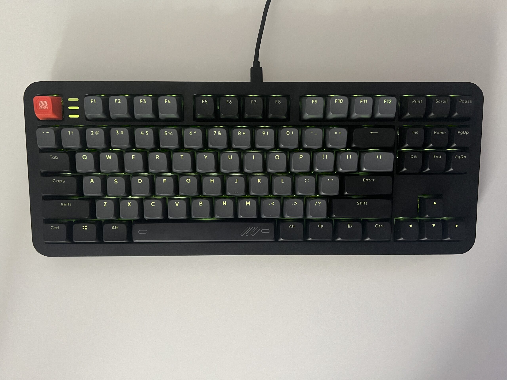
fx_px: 381
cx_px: 254
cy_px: 190
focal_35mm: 26
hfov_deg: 67.3
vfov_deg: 53.1
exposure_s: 1/40
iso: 640
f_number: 1.5
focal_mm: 5.7
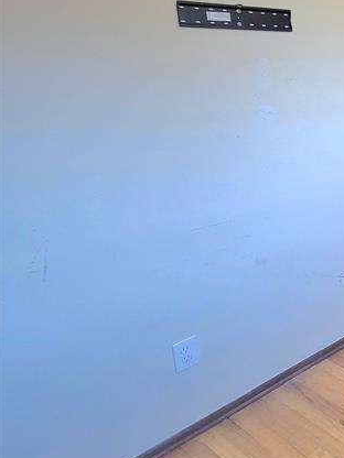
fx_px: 424
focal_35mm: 32
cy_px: 120
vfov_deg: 54.4
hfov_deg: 25.8
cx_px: 561
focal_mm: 2.2
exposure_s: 1/60.2
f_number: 2.2
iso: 320
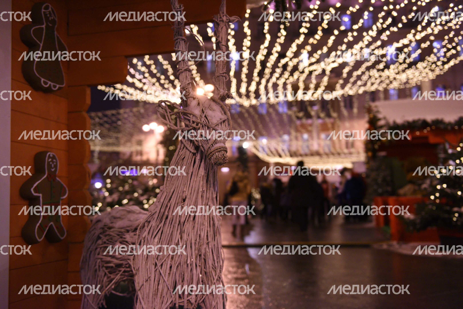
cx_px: 232
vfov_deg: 35.1
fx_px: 489
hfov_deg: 50.7
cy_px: 154
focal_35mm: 38
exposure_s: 1/250
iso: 2200
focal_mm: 38
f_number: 3.2
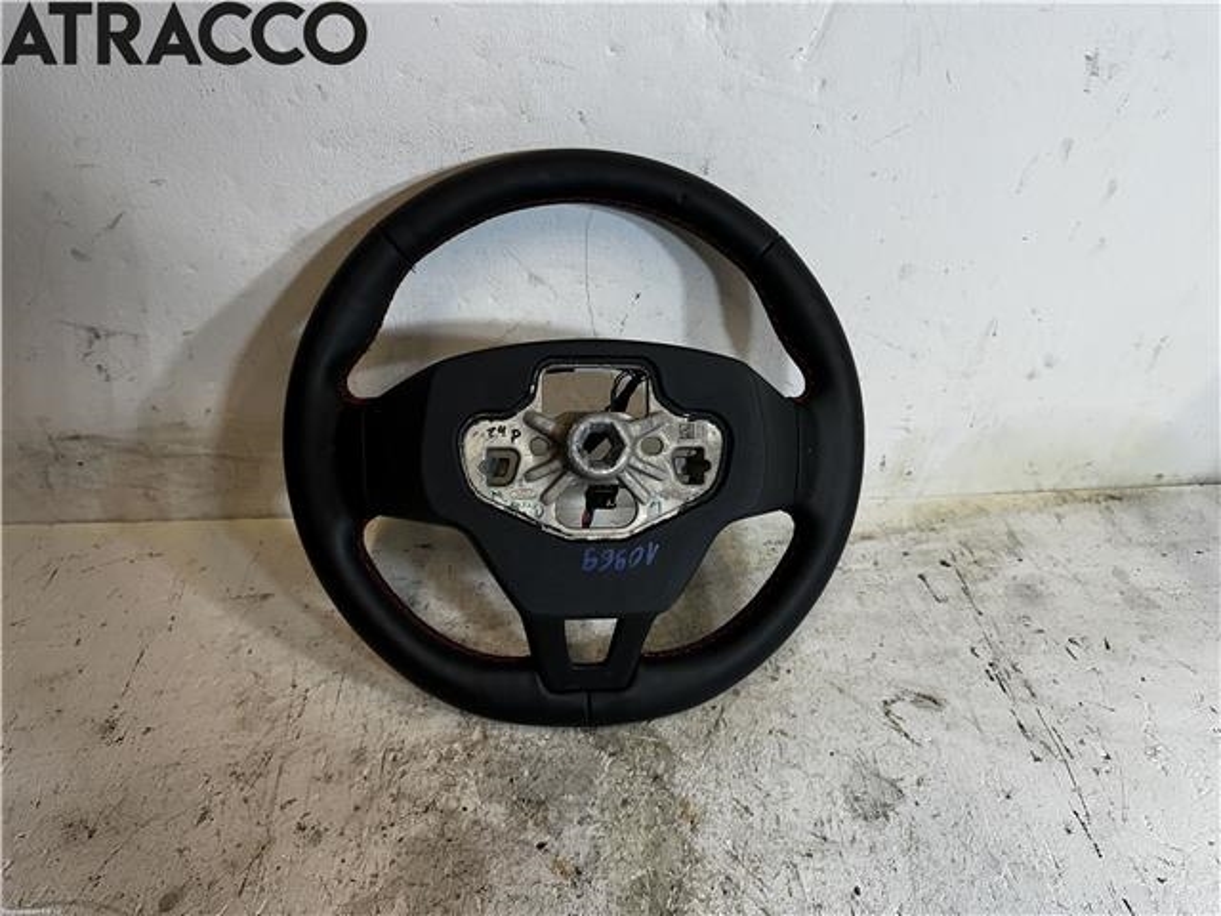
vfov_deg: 56.8
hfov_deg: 71.6
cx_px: 610
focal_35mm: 24
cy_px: 458
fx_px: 847
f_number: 1.78
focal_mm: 6.86
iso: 64
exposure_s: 1/100
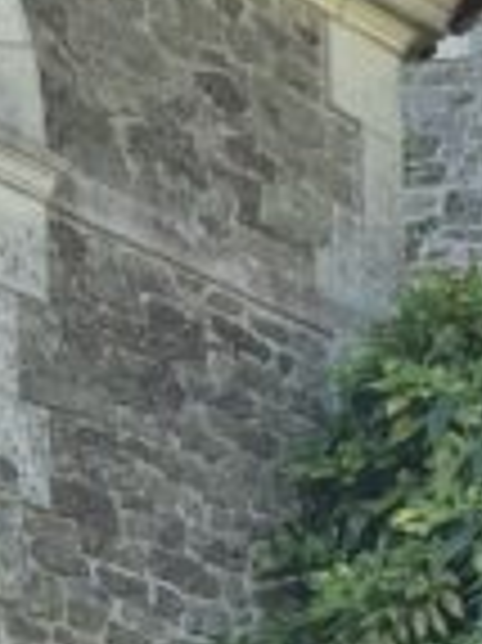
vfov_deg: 11.0
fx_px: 3068
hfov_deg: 8.9
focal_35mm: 165
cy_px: 1229
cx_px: -108
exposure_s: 1/690
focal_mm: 5.4
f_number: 1.8
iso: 25
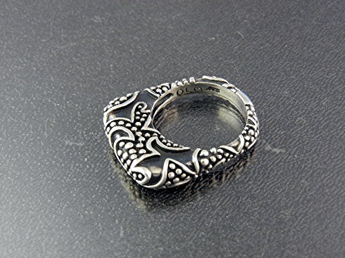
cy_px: 129
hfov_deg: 32.7
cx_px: 172
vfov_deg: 24.8
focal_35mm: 59
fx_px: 587
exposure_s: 1/22.3
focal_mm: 10.6
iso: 400
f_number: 4
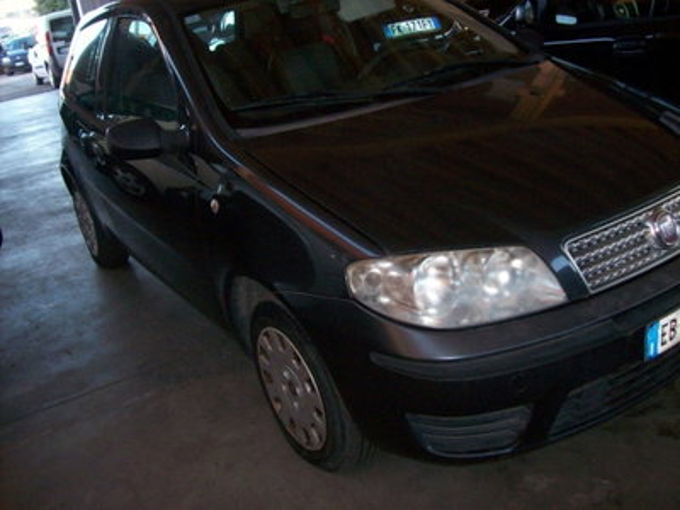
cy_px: 255
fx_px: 707
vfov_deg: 39.7
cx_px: 340
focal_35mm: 36
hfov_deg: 51.4
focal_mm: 6
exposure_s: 1/64
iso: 200
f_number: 2.7
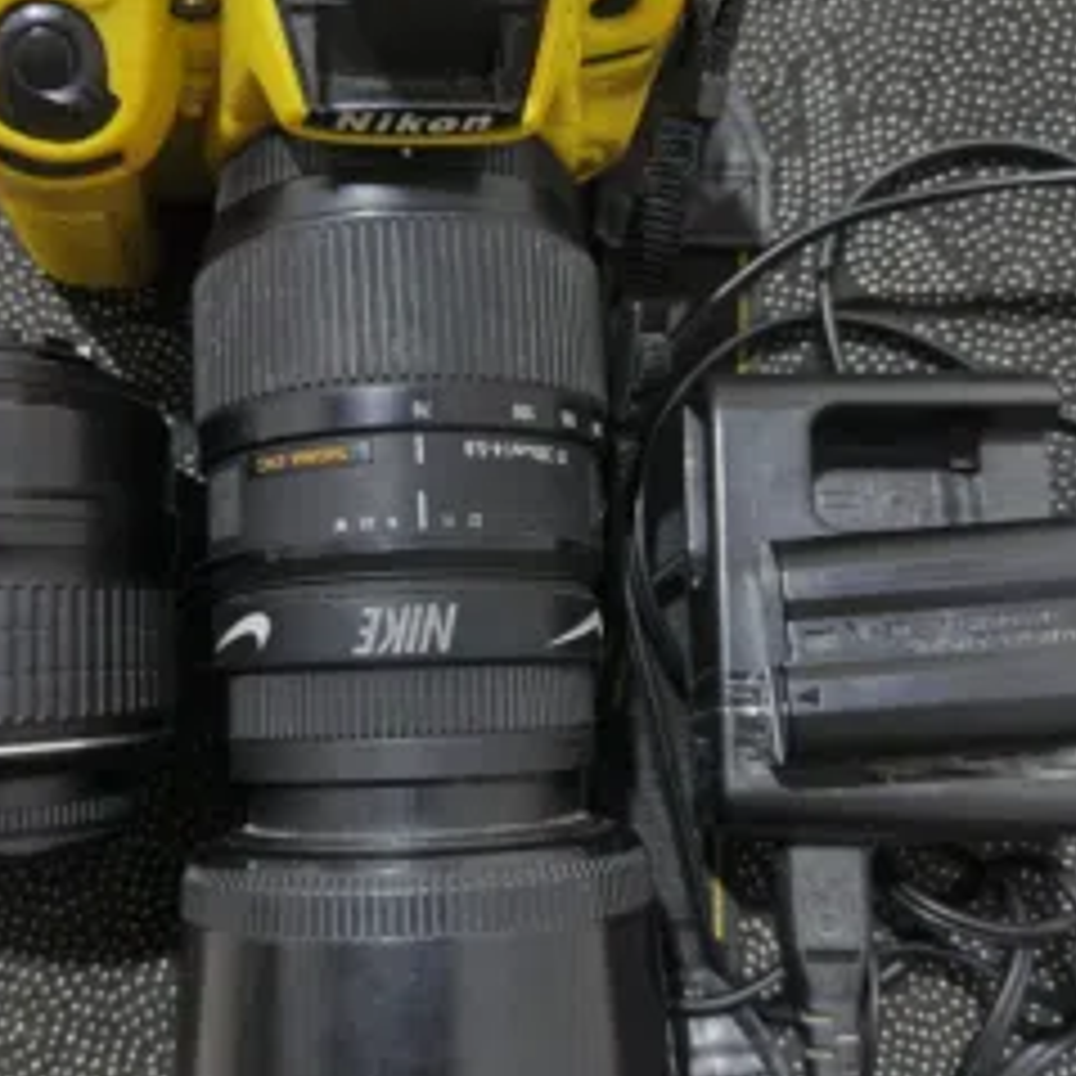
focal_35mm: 34
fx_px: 1196
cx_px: 437
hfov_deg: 48.2
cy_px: 482
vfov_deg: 48.4
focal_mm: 5.56
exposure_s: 1/33.3
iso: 1130
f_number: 1.8
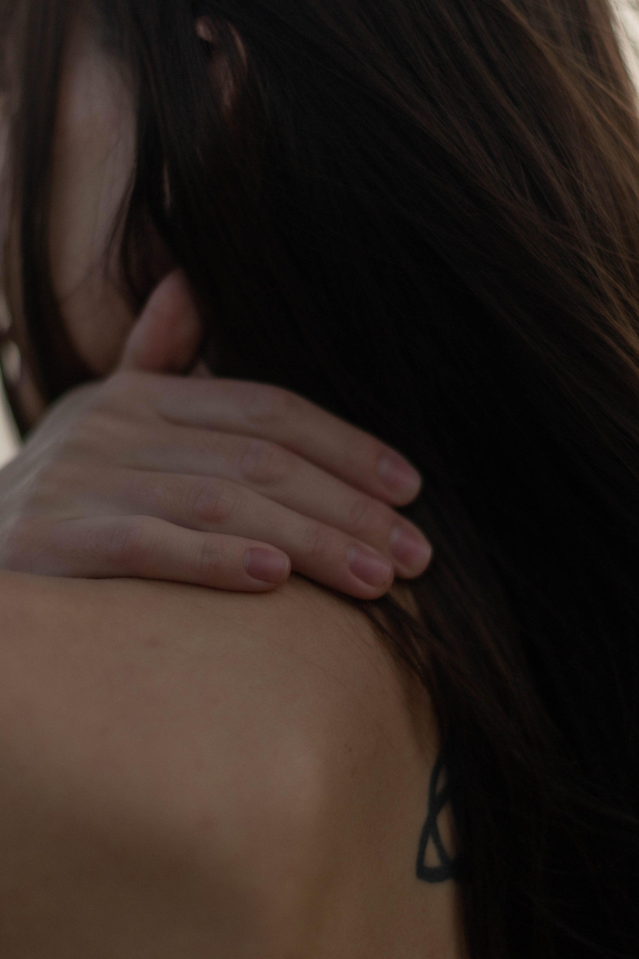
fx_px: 1997
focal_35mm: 75
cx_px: 320
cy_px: 480
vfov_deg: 27.0
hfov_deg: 18.2
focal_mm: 50
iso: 100
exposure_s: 1/1600
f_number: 1.4
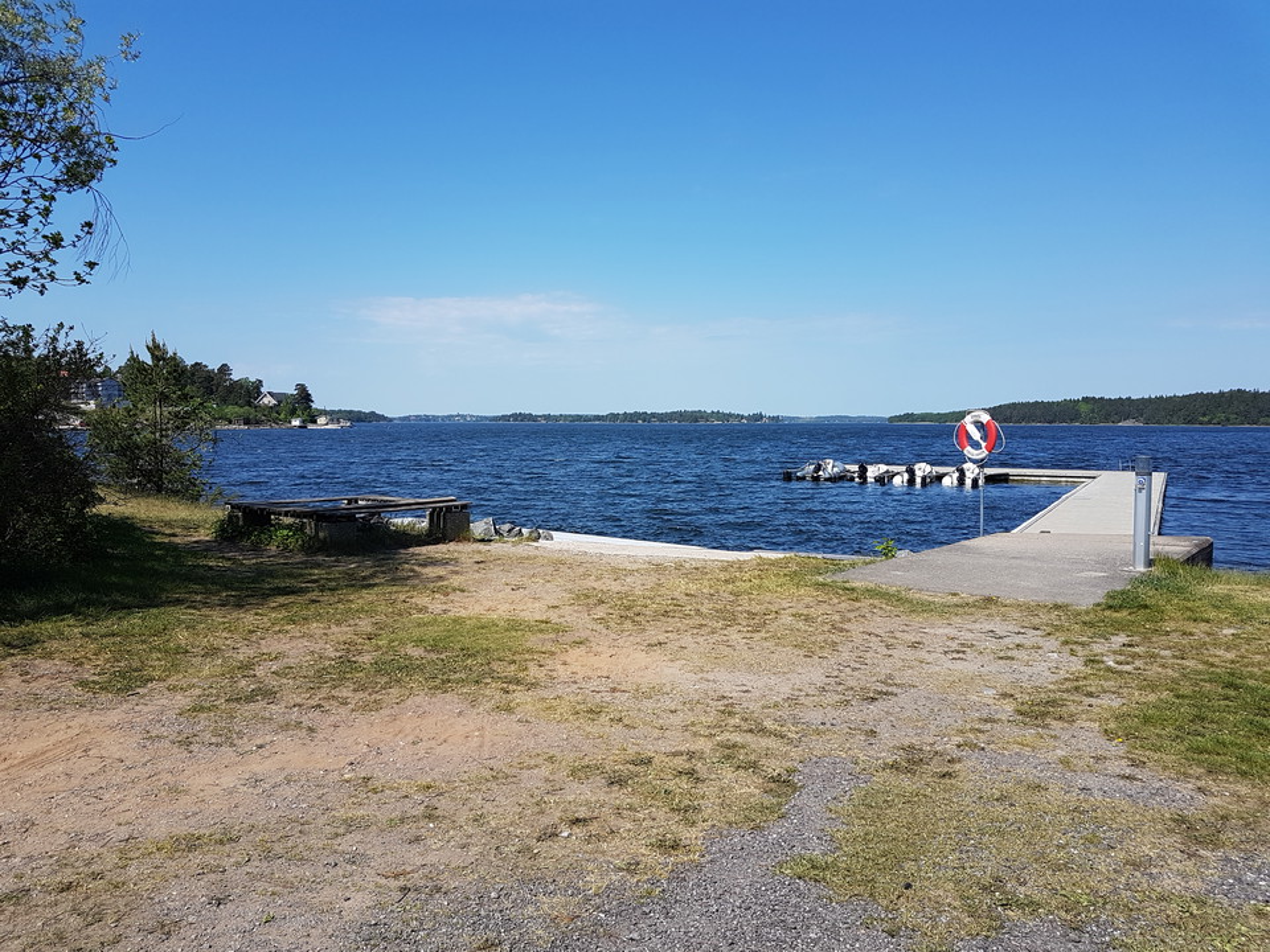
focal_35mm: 26
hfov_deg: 67.3
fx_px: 954
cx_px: 635
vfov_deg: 53.1
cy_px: 476
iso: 40
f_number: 1.7
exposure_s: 1/2480
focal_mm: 4.2
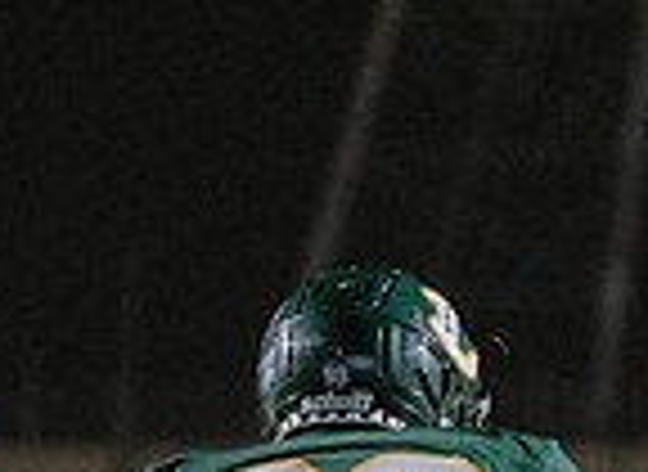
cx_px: 1315
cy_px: 729
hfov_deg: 3.2
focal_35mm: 625
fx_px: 11584
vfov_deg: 2.3
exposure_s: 1/1000
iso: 6400
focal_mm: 134
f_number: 2.8
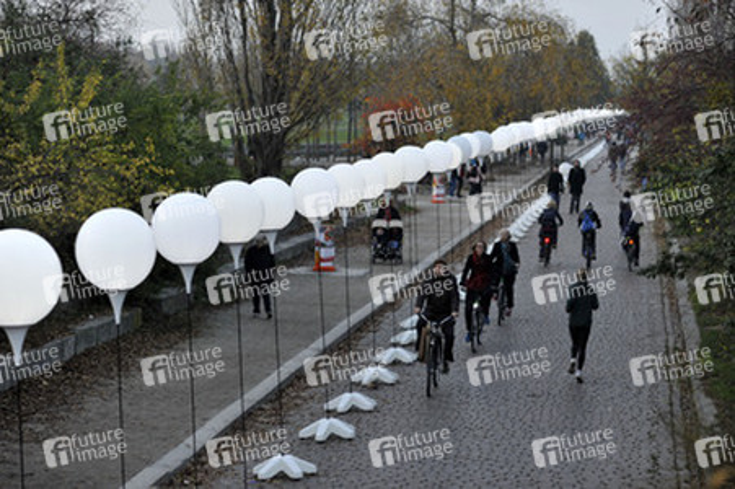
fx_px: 2142
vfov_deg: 13.0
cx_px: 368
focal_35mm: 105
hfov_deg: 19.5
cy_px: 244
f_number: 3.5
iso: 1000
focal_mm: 105
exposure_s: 1/160
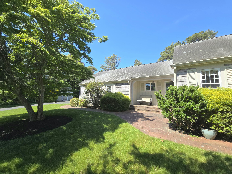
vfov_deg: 89.9
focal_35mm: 13
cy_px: 87
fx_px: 87
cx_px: 116
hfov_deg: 106.2
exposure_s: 1/1000
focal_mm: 2.2
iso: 50
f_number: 2.2
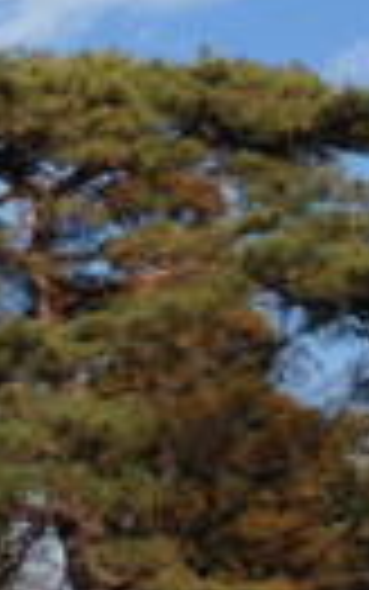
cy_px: -14
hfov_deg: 5.4
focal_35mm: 227
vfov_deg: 9.2
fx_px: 3648
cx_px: -850
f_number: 2.4
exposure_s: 1/2208
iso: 50
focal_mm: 4.28
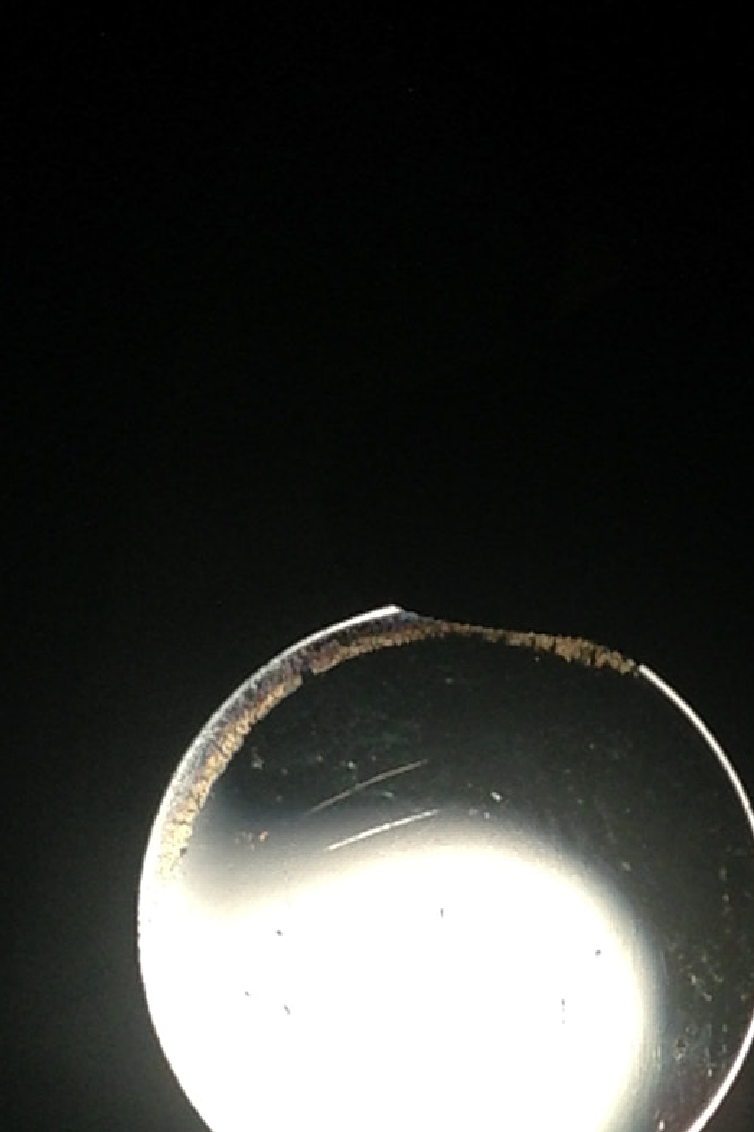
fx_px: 2200
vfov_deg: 27.5
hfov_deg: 19.3
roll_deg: -9.2
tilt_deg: +21.0
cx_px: 572
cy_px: 1070
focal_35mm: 70
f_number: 2.4
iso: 250
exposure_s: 1/50
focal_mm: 4.12
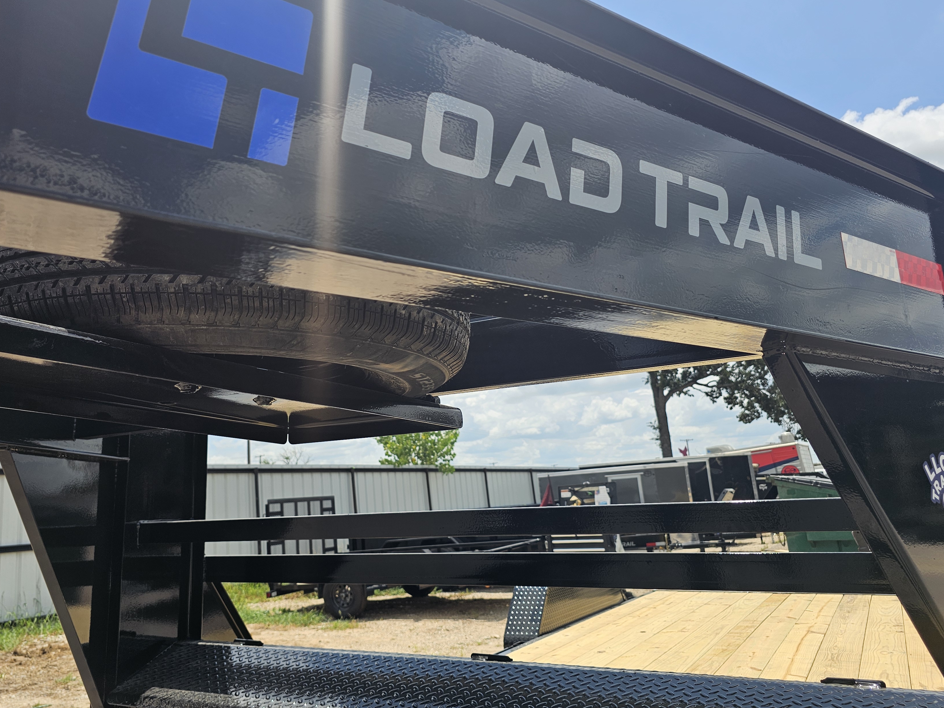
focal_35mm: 28
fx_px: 764
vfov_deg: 49.7
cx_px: 419
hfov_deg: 63.3
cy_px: 322
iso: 10
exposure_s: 1/730
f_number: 1.7
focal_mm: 6.3
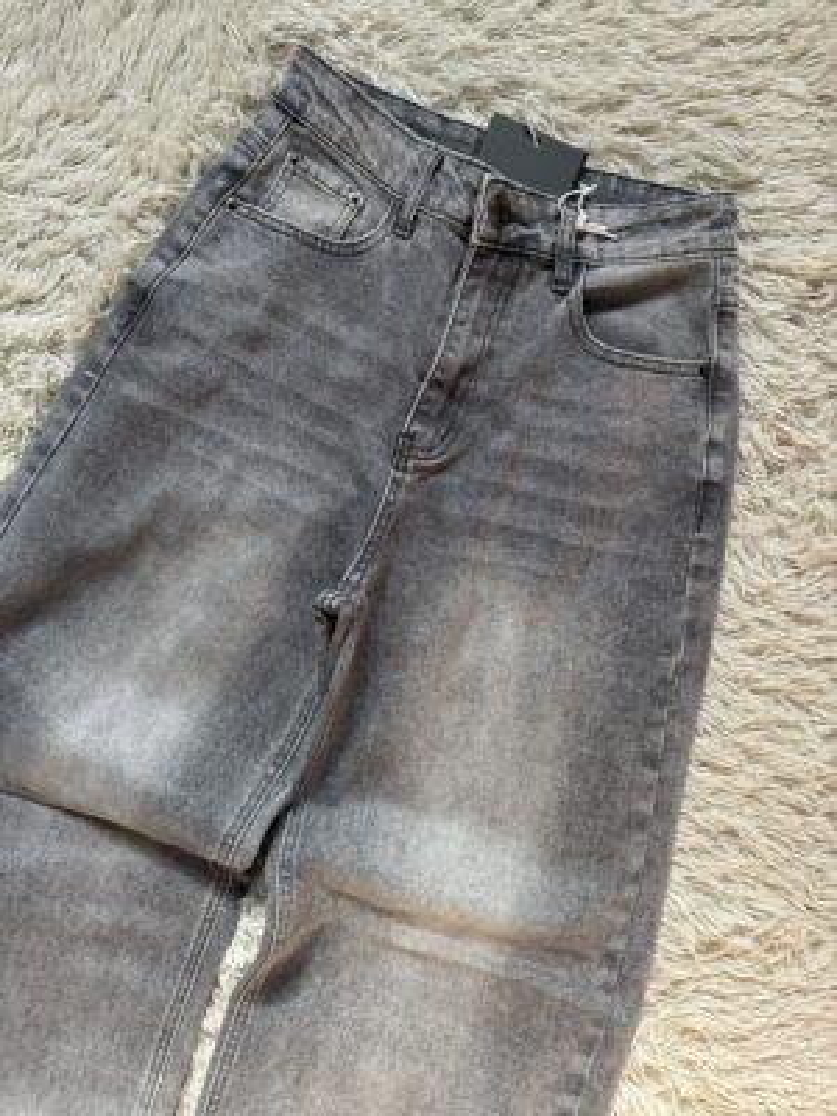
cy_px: 558
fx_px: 774
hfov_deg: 56.8
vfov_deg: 71.6
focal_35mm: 24
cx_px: 418
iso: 64
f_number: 1.78
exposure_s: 1/121
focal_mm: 6.76
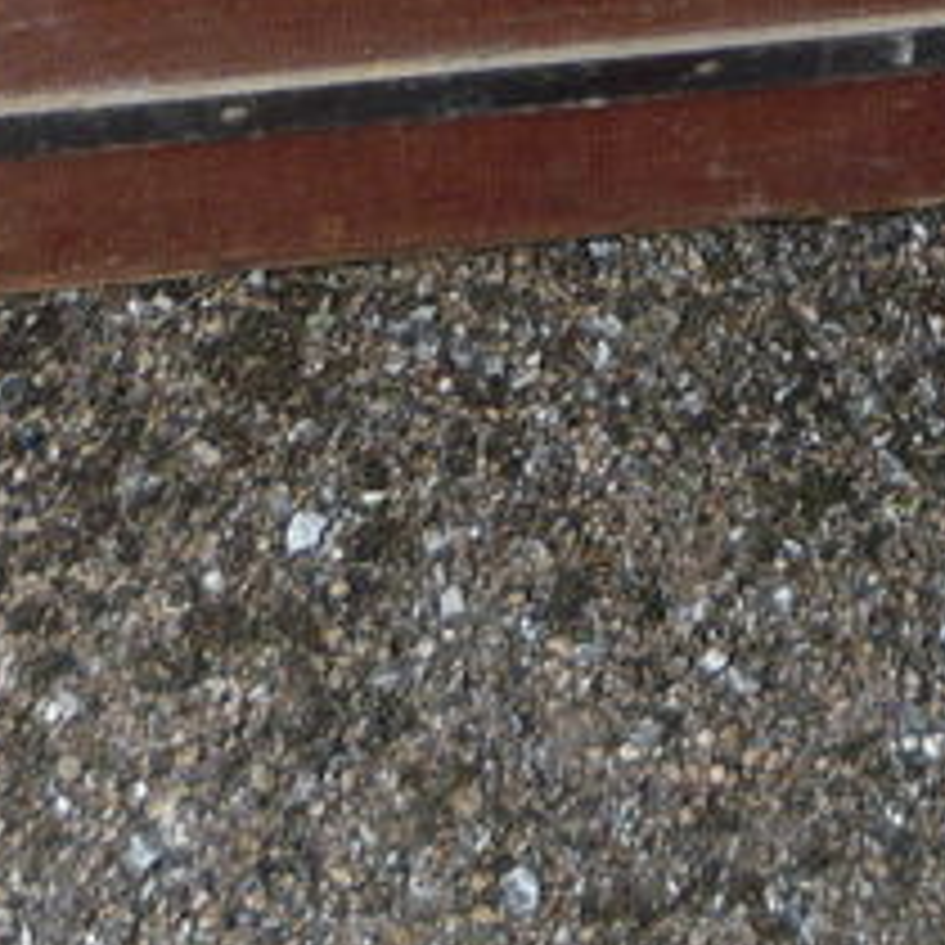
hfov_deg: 13.7
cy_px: -562
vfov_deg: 13.0
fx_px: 3892
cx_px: 814
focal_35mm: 126
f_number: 3.3
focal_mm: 5.2
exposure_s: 1/80
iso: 100
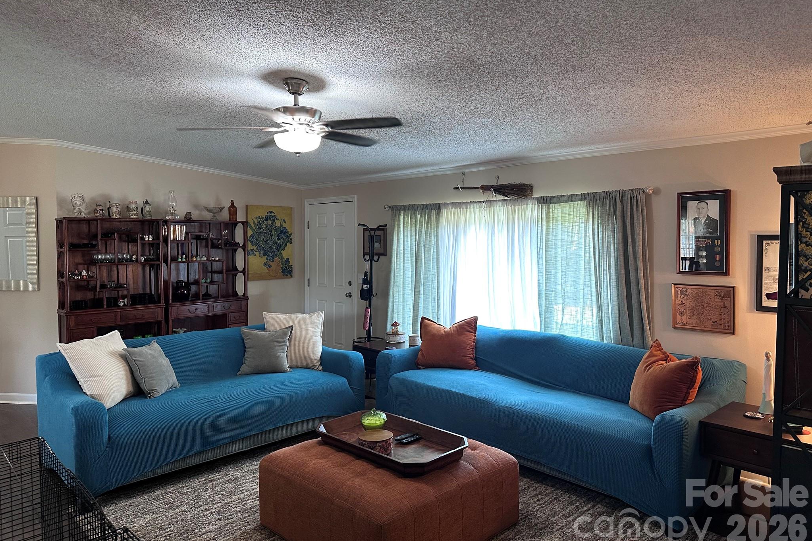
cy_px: 252
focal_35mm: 25
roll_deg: +0.3
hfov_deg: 71.5
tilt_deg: -1.2
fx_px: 564
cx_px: 406
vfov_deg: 51.2
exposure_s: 1/60
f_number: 1.78
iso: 250
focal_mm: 6.86
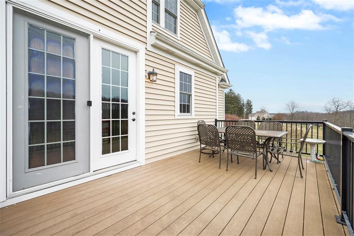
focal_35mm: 14
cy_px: 118
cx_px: 177
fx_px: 138
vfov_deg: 81.2
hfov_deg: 104.3
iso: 400
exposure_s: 1/25
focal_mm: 14
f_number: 8
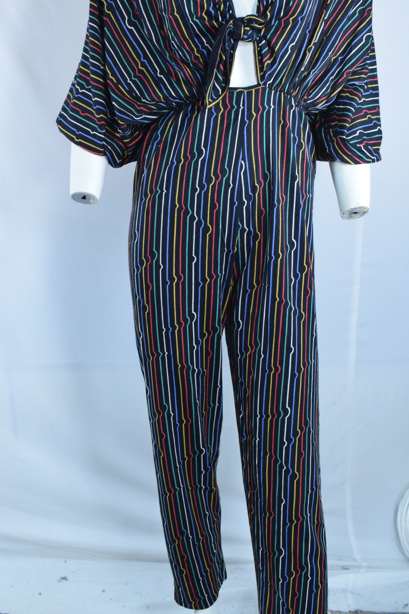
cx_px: 214
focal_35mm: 42
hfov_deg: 32.2
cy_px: 245
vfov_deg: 46.5
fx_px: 708
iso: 3200
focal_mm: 23
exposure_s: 1/250
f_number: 8
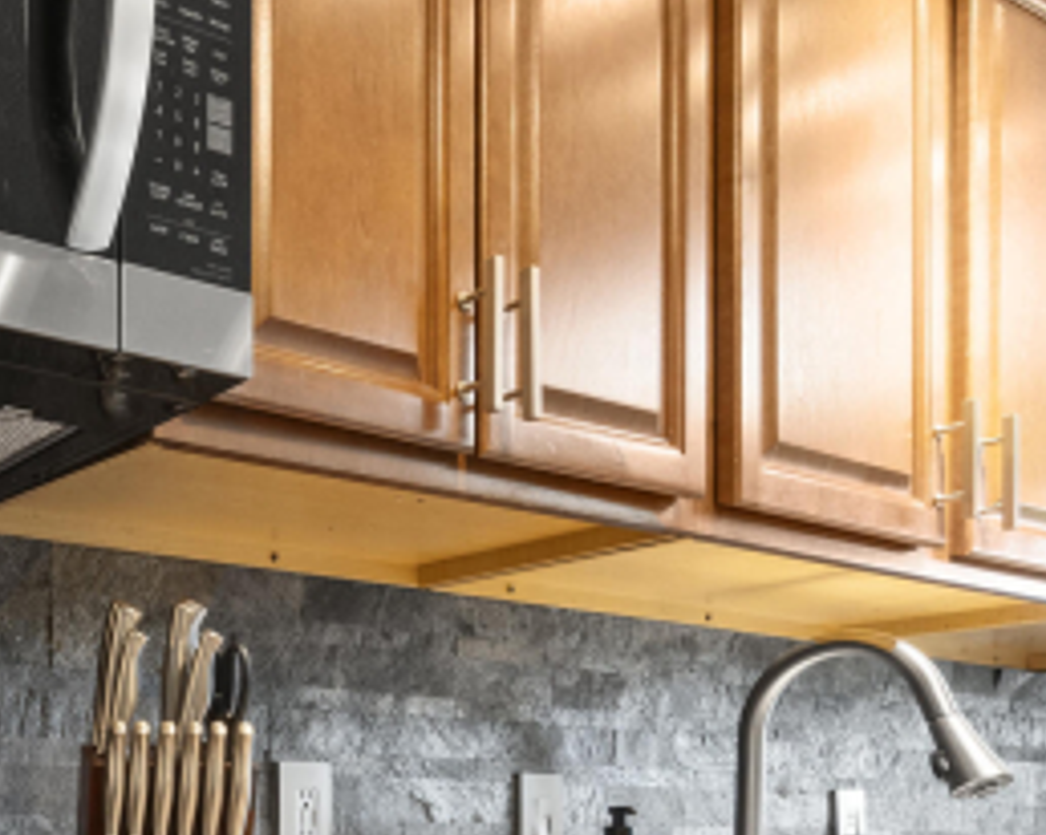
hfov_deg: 34.9
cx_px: -231
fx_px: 1268
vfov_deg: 33.4
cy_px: 835
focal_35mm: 41
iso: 400
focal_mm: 10
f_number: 8
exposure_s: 1/1.25
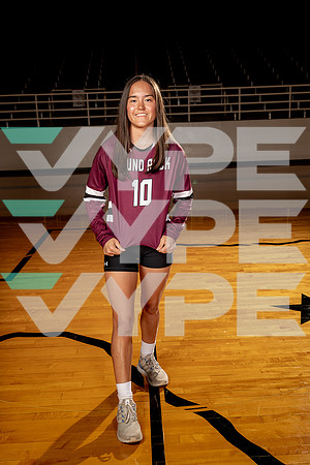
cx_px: 155
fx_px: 491
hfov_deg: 35.1
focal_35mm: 38
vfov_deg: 50.7
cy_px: 232
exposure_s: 1/250
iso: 100
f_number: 5.6
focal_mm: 38
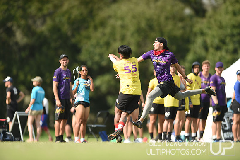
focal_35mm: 400
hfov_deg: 5.2
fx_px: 2665
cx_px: 120
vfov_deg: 3.4
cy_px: 80
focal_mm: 400
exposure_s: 1/2000
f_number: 2.8
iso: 160
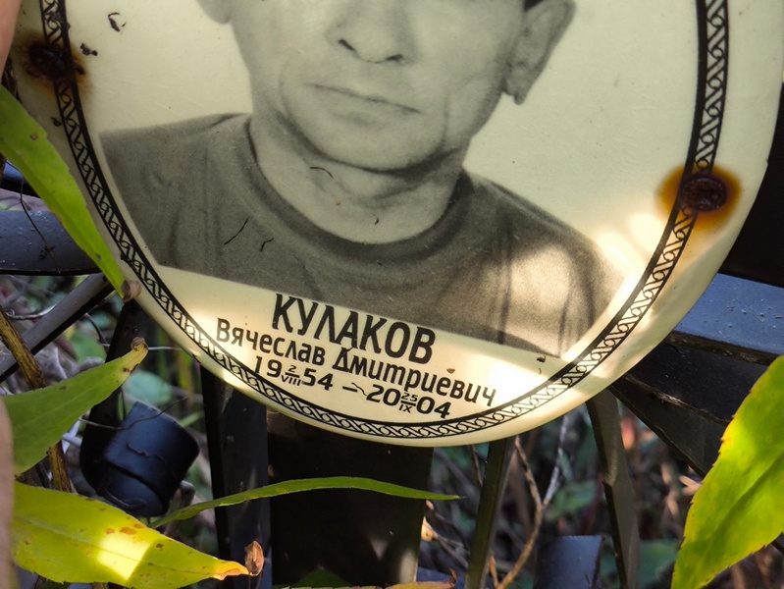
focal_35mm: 50
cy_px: 294
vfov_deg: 29.1
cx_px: 392
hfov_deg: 38.2
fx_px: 1133
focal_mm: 4.71
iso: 50
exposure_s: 1/121
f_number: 1.7
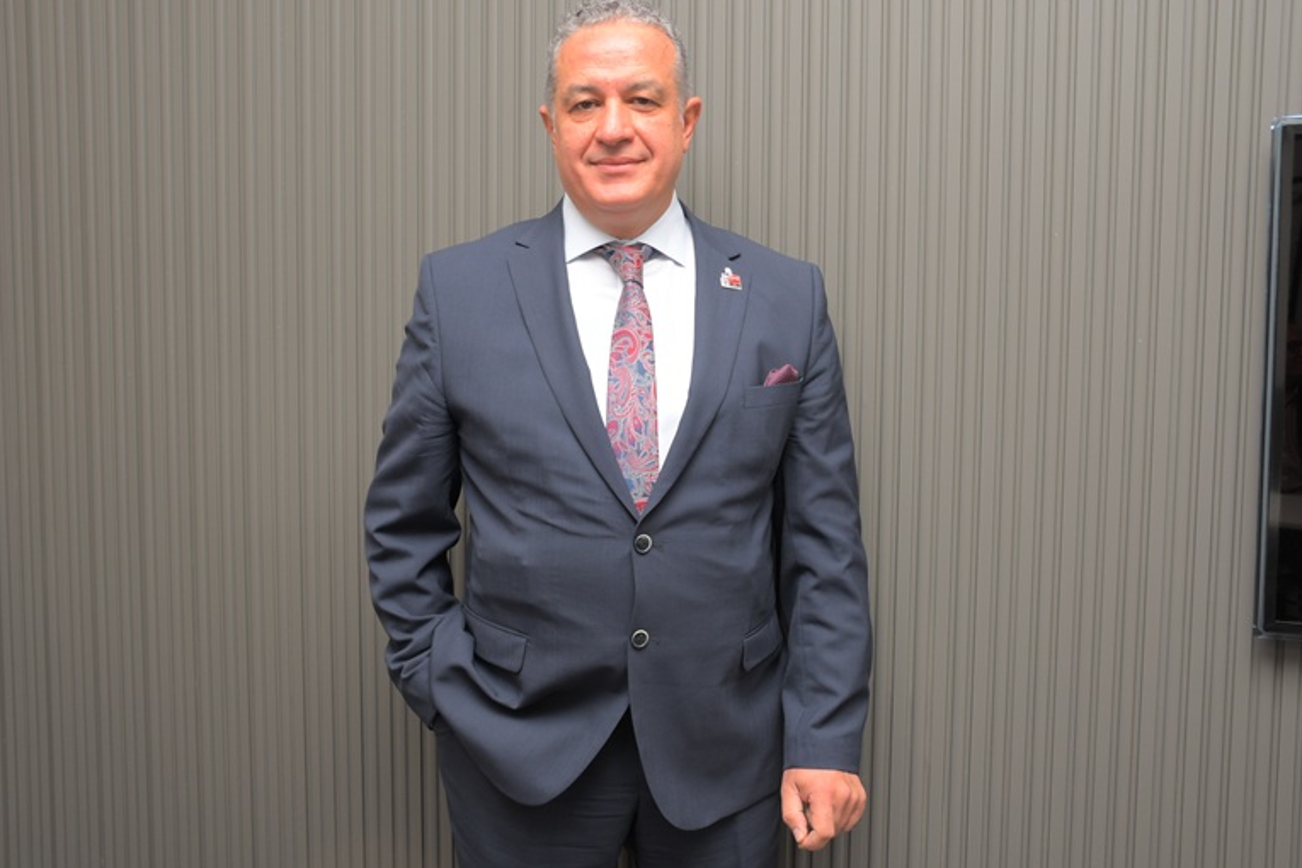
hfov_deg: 53.1
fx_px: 1302
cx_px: 648
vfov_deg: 36.9
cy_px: 407
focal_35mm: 36
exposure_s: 1/60
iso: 200
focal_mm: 22
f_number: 5
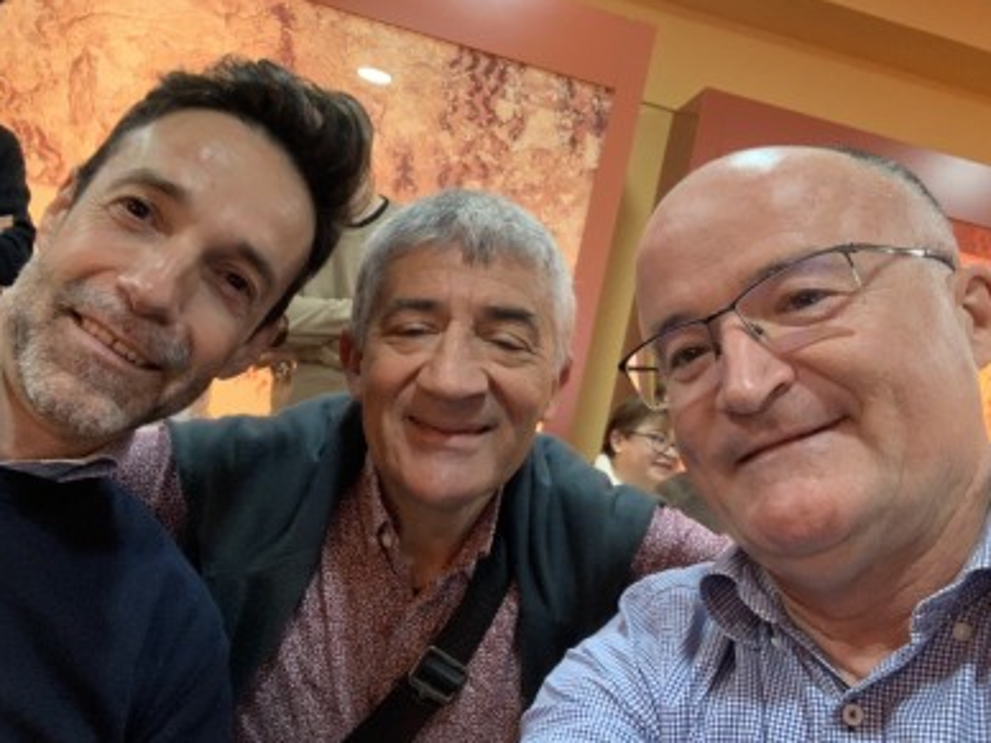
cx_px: 483
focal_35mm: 33
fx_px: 945
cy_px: 375
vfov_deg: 42.9
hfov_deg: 55.3
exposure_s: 1/33
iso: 250
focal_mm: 2.87
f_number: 2.2
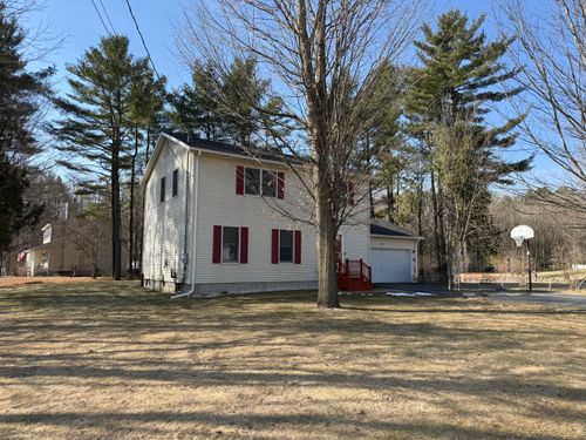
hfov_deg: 71.6
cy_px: 220
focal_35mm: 24
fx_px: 406
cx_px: 293
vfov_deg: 56.8
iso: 80
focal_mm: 6.76
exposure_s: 1/1855
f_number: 1.78
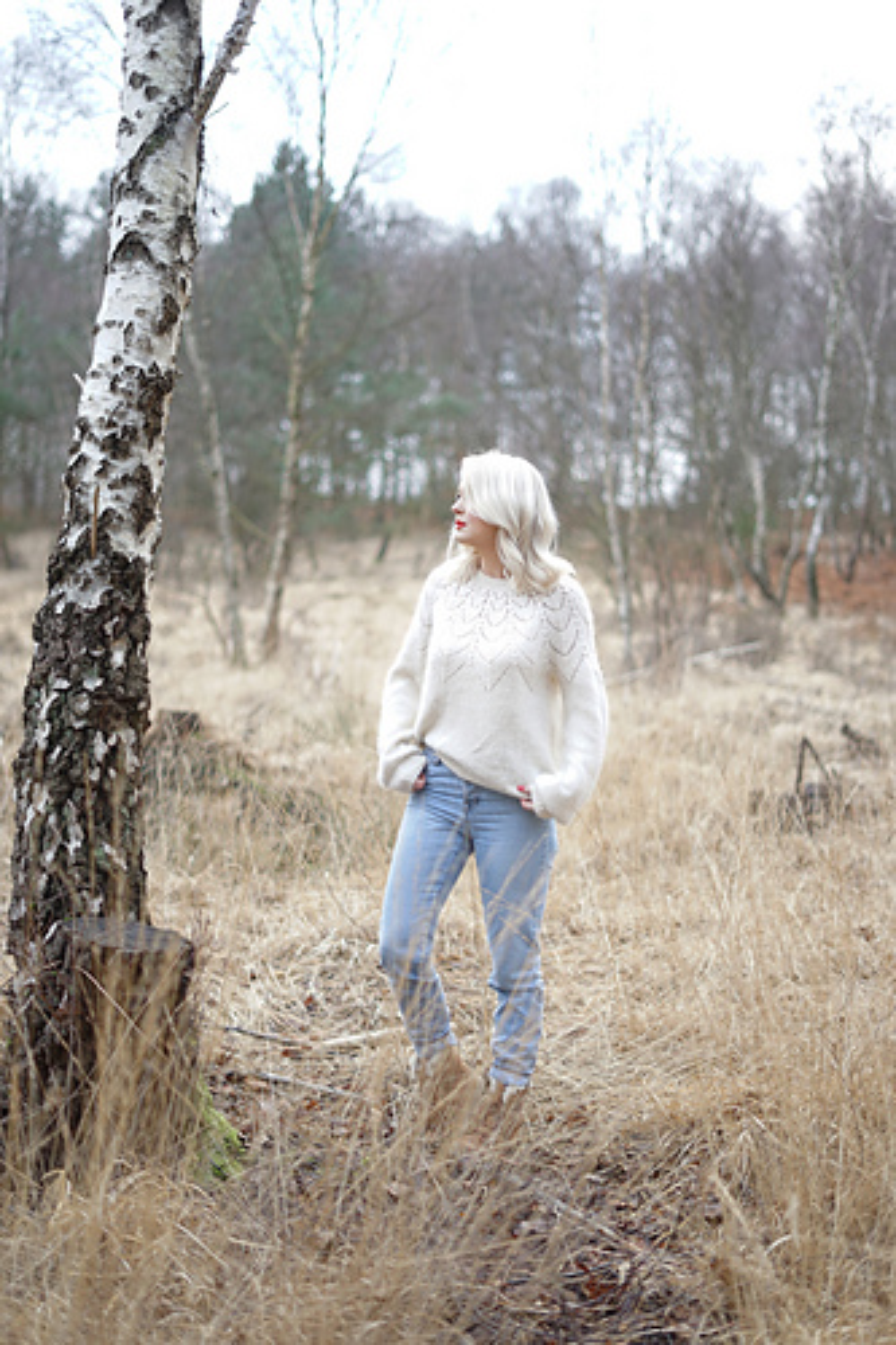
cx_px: 448
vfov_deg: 39.6
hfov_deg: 27.0
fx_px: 1868
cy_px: 672
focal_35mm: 50
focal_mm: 50
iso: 200
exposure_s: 1/80
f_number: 1.8
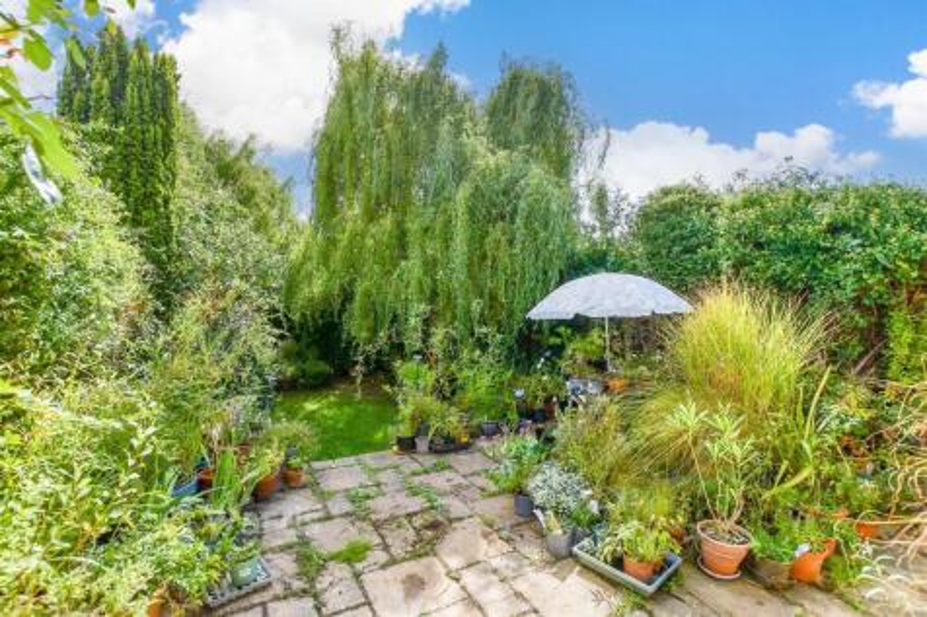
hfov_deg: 100.4
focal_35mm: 15
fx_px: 386
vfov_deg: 77.3
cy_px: 308
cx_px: 464
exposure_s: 1/800
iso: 320
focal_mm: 10
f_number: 8
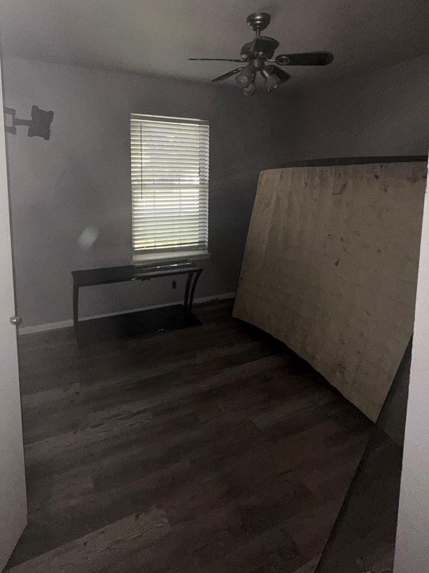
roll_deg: -0.7
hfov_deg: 65.7
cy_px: 223
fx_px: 331
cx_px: 189
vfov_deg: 80.6
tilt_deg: -6.2
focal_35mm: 20
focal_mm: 2.22
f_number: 2.2
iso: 160
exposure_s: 1/60
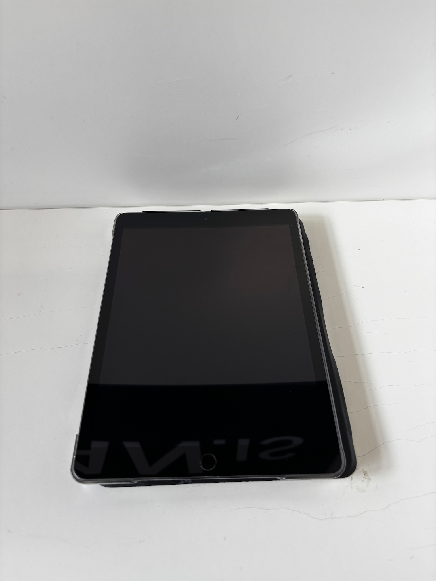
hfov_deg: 53.1
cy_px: 290
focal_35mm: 26
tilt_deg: -51.6
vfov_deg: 67.3
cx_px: 218
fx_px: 437
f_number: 1.6
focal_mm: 5.96
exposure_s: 1/100
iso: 40
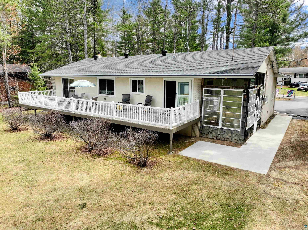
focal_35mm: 24
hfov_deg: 71.6
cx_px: 154
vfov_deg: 56.8
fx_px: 213
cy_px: 115
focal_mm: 12.29
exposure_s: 1/1000
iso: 200
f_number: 2.8
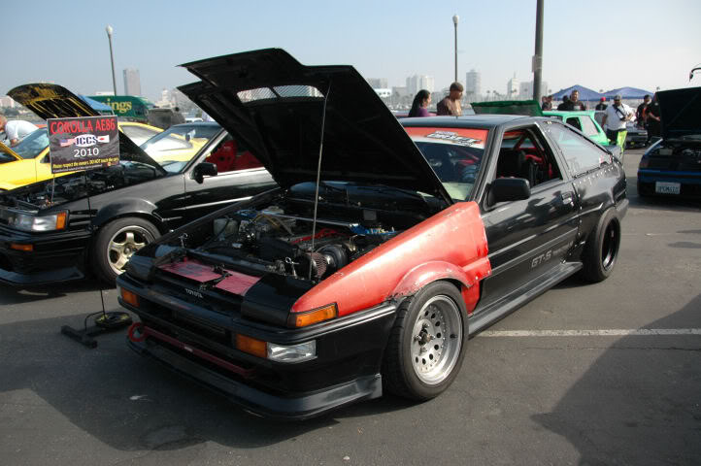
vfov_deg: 43.5
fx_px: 584
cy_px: 233
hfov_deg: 62.0
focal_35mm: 30
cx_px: 350
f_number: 4.5
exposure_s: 1/1000
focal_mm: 20
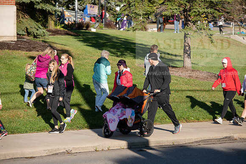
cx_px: 123
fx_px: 991
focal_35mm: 145
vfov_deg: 9.5
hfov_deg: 14.2
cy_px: 82
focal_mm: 145
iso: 200
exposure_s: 1/800
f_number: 5
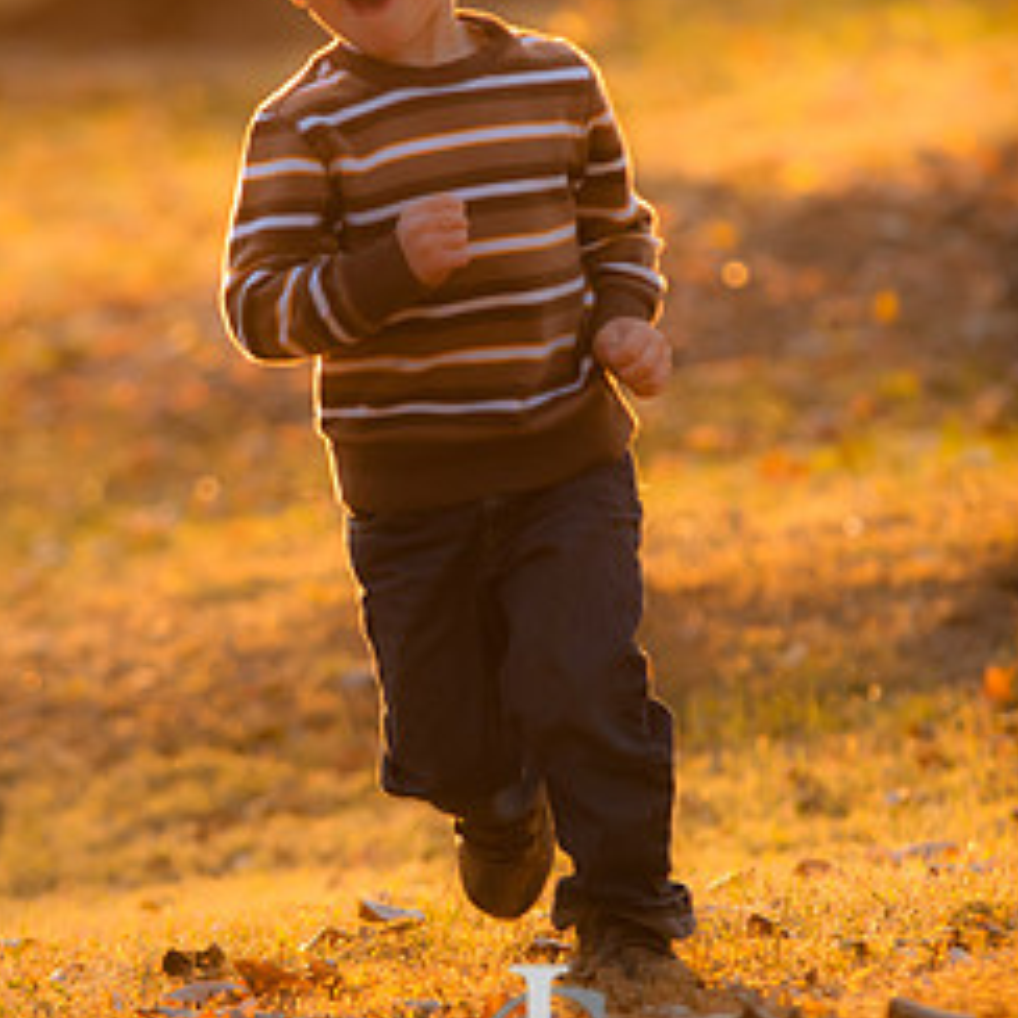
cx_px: 465
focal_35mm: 399
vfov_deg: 4.4
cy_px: 338
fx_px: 13275
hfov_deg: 4.4
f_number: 3.5
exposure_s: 1/640
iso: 800
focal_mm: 170
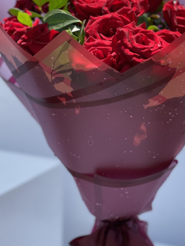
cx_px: 127
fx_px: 777
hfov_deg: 13.6
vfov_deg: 17.9
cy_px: 51
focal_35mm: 109
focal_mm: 7.5
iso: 32
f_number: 2.2
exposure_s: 1/633
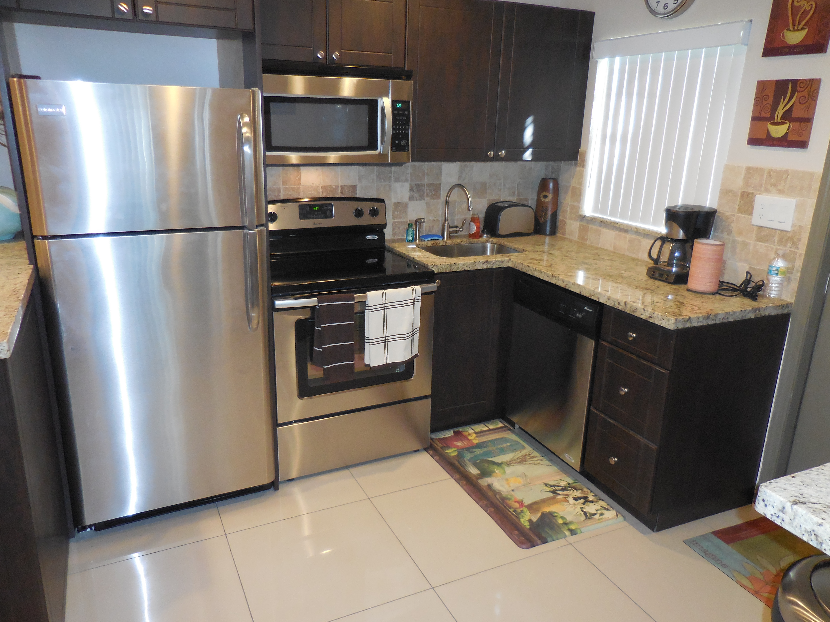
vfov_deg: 54.9
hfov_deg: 69.4
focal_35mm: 25
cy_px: 311
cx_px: 415
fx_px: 599
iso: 450
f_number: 3.3
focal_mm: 4.5
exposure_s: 1/25
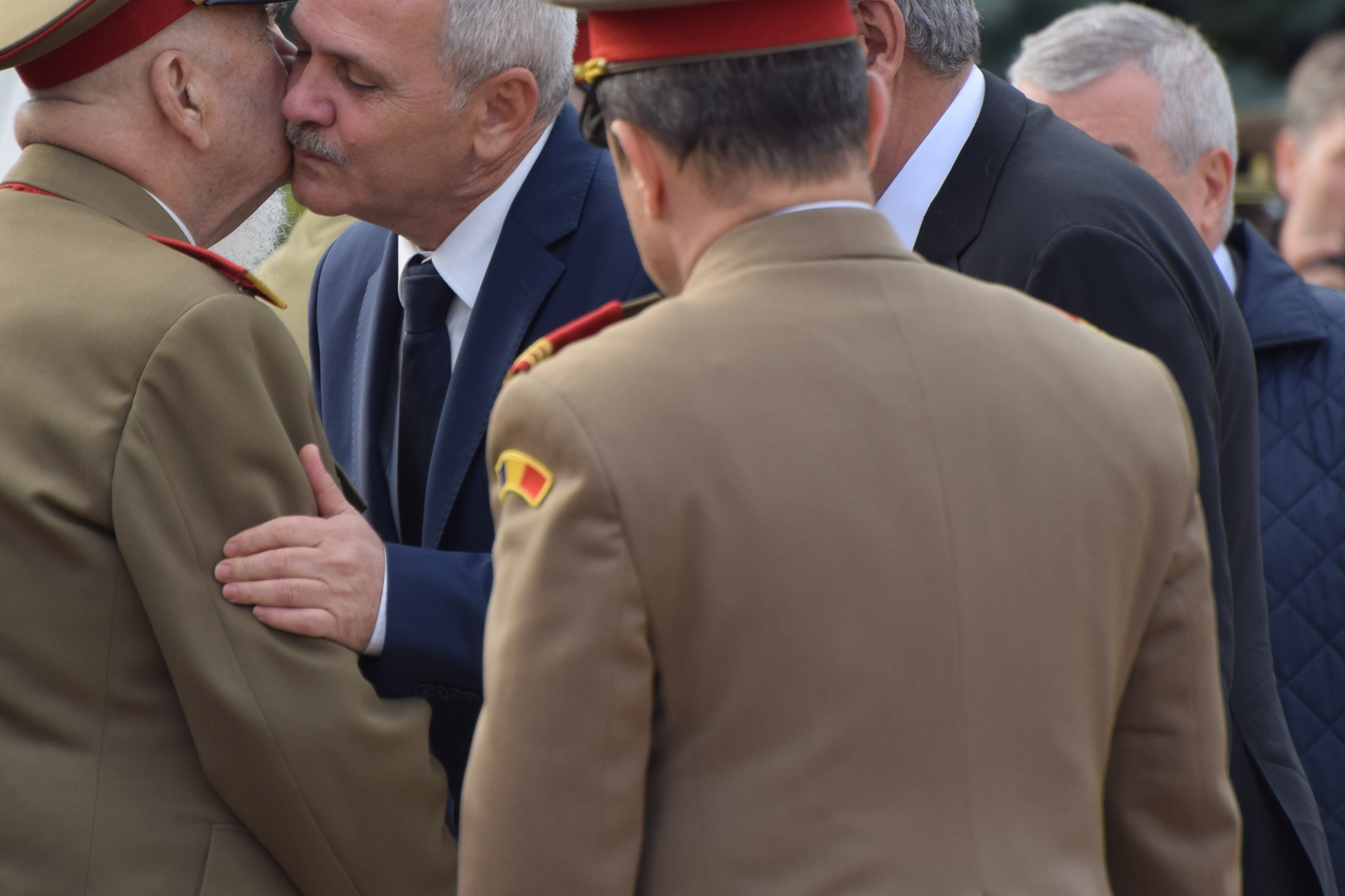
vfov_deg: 1.5
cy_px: 188
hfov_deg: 2.3
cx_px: 418
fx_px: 33544
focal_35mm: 898
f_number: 5.6
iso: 160
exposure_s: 1/160
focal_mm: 300
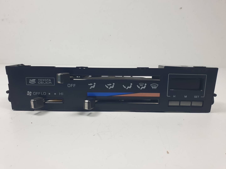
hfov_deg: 67.3
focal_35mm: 26
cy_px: 84
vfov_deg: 53.1
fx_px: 170
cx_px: 113
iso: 50
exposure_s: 1/211
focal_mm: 4.3
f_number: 2.4
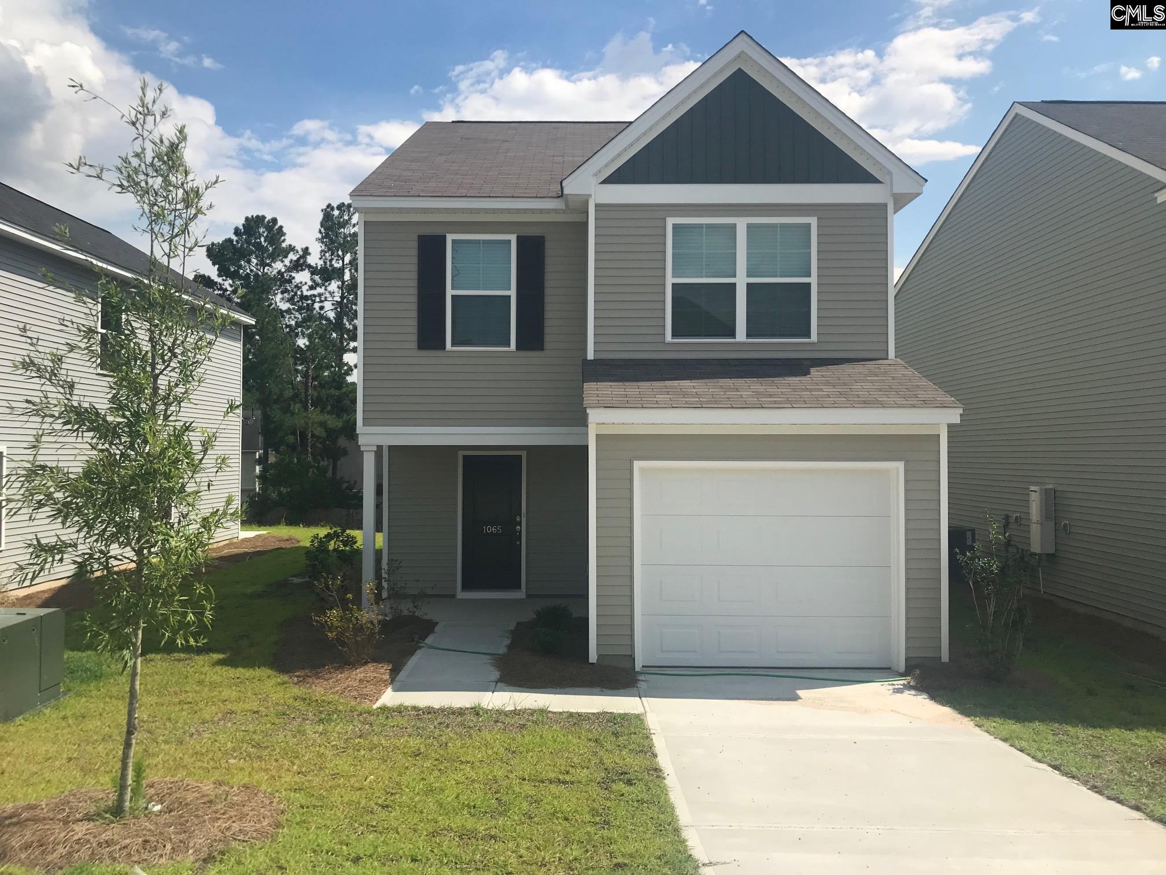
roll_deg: -1.1
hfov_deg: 63.4
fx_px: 943
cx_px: 583
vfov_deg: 49.7
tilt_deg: +4.0
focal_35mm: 28
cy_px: 438
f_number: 1.8
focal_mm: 3.99
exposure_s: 1/3690
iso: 20
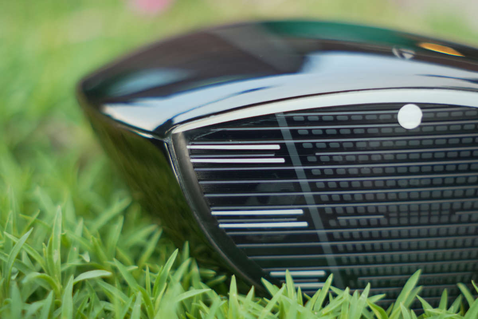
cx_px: 239
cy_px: 160
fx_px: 797
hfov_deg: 33.4
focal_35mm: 60
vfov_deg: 22.6
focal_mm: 40
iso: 800
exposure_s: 1/50
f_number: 1.8
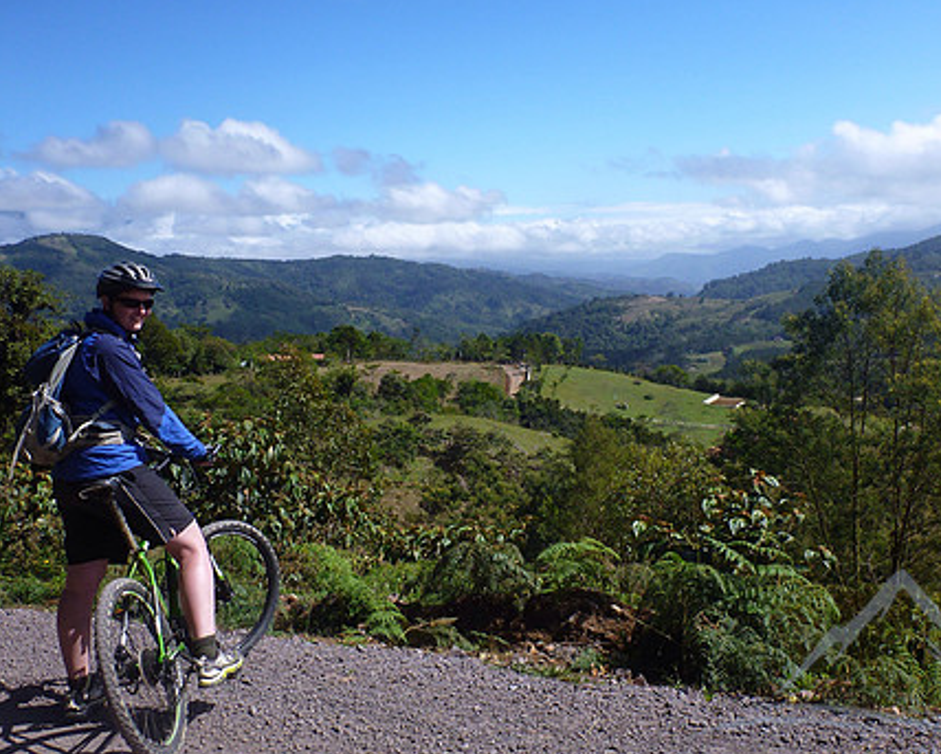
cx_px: 512
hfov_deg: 49.0
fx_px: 1031
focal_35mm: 37
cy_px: 386
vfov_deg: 40.2
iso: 100
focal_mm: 4.9
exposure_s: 1/1000
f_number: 3.3
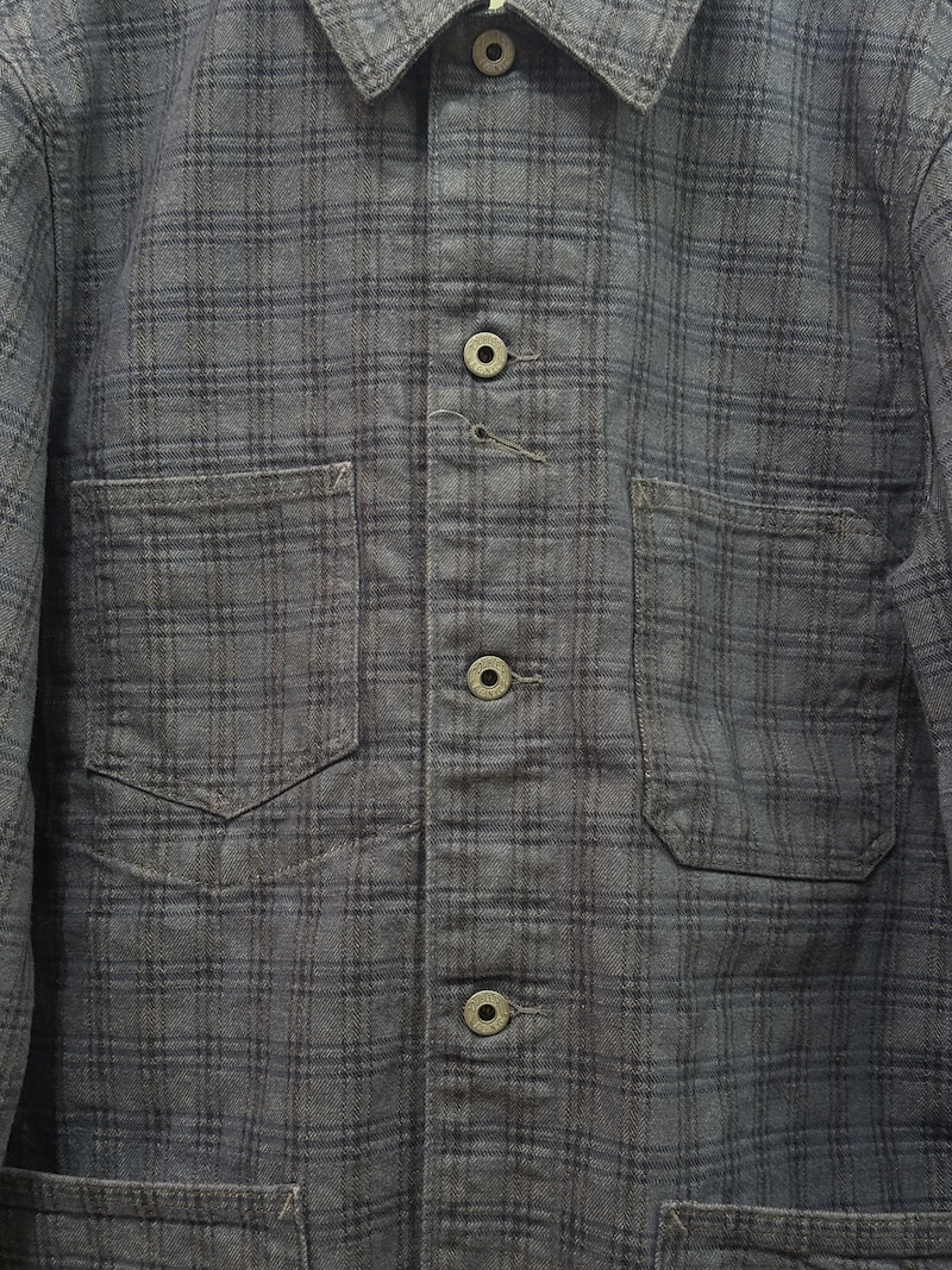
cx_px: 476
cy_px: 635
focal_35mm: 48
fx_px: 1760
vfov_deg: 39.7
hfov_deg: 30.3
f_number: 1.78
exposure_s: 1/20
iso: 800
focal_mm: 6.76
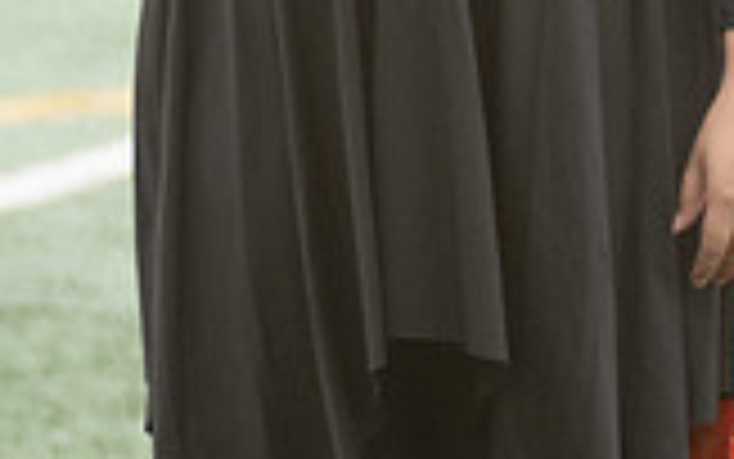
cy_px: -500
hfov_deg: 2.1
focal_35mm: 1012
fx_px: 20251
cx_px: 349
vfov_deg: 1.3
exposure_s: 1/1600
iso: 2500
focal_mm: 240
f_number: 5.6
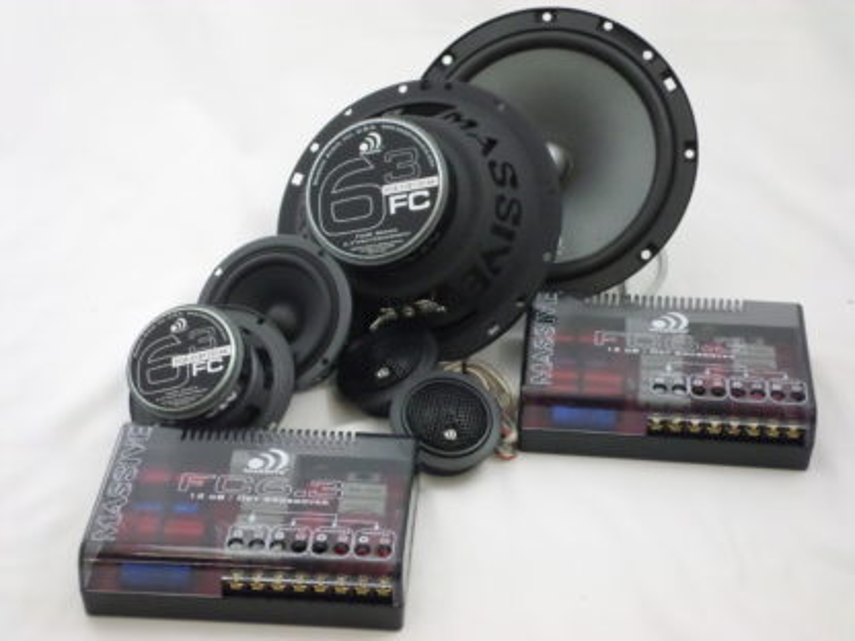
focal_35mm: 67
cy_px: 320
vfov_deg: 21.9
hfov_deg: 29.0
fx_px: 1655
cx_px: 428
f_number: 4.1
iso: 480
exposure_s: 1/45
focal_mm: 12
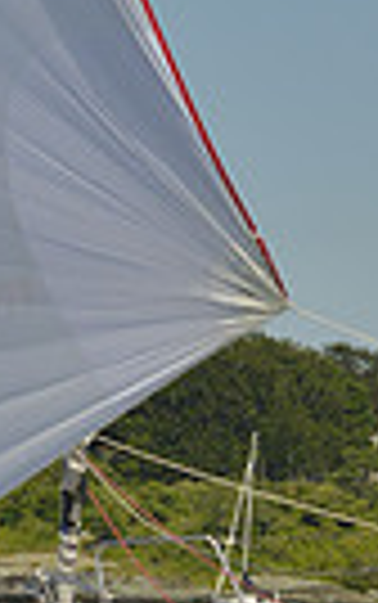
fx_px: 5082
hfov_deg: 4.3
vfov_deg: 6.8
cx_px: 268
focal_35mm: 309
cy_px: 526
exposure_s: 1/1250
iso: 400
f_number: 6.3
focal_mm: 70
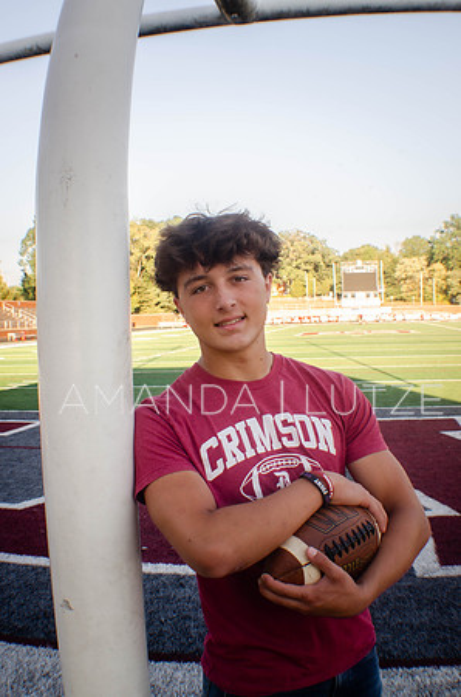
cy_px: 348
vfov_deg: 37.9
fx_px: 1013
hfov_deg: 25.6
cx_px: 230
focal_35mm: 52
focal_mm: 35
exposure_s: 1/200
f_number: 7.1
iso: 200
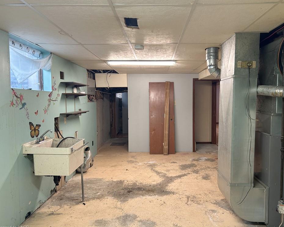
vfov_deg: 51.5
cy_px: 113
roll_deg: +0.7
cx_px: 151
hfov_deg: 62.2
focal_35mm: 28
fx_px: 235
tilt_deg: -3.5
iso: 125
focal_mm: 5.7
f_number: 1.5
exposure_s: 1/60
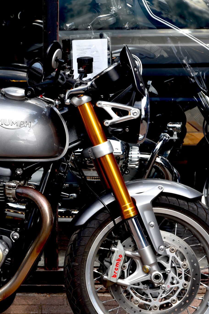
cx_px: -49
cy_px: 192
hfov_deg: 11.8
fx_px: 984
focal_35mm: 113
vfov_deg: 18.1
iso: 100
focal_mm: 60
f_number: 5.6
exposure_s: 1/125
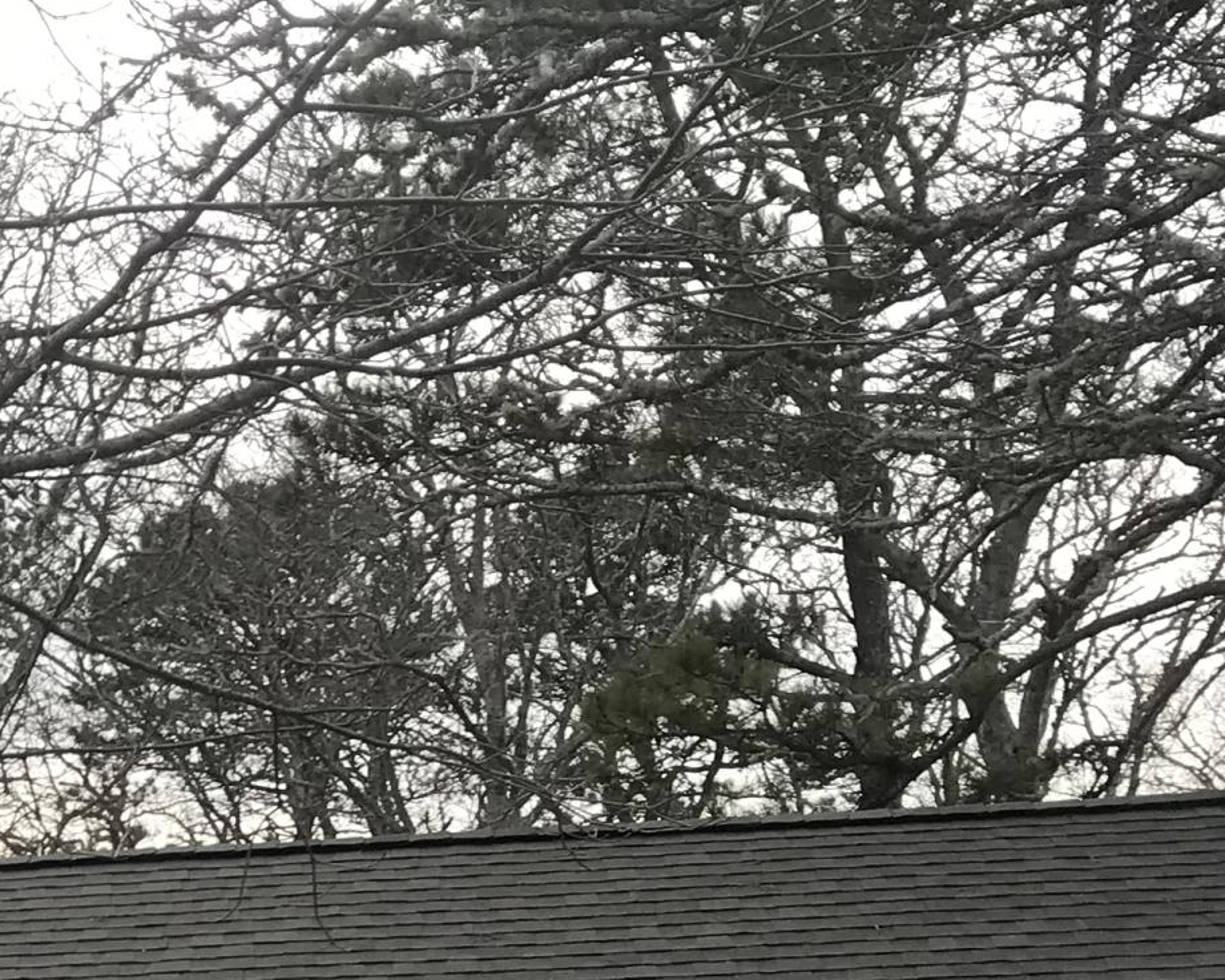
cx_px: -352
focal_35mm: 89
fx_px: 3227
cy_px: 1242
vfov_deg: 16.4
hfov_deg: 19.8
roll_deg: +0.2
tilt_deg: +6.5
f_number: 1.8
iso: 20
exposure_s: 1/200
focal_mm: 3.99
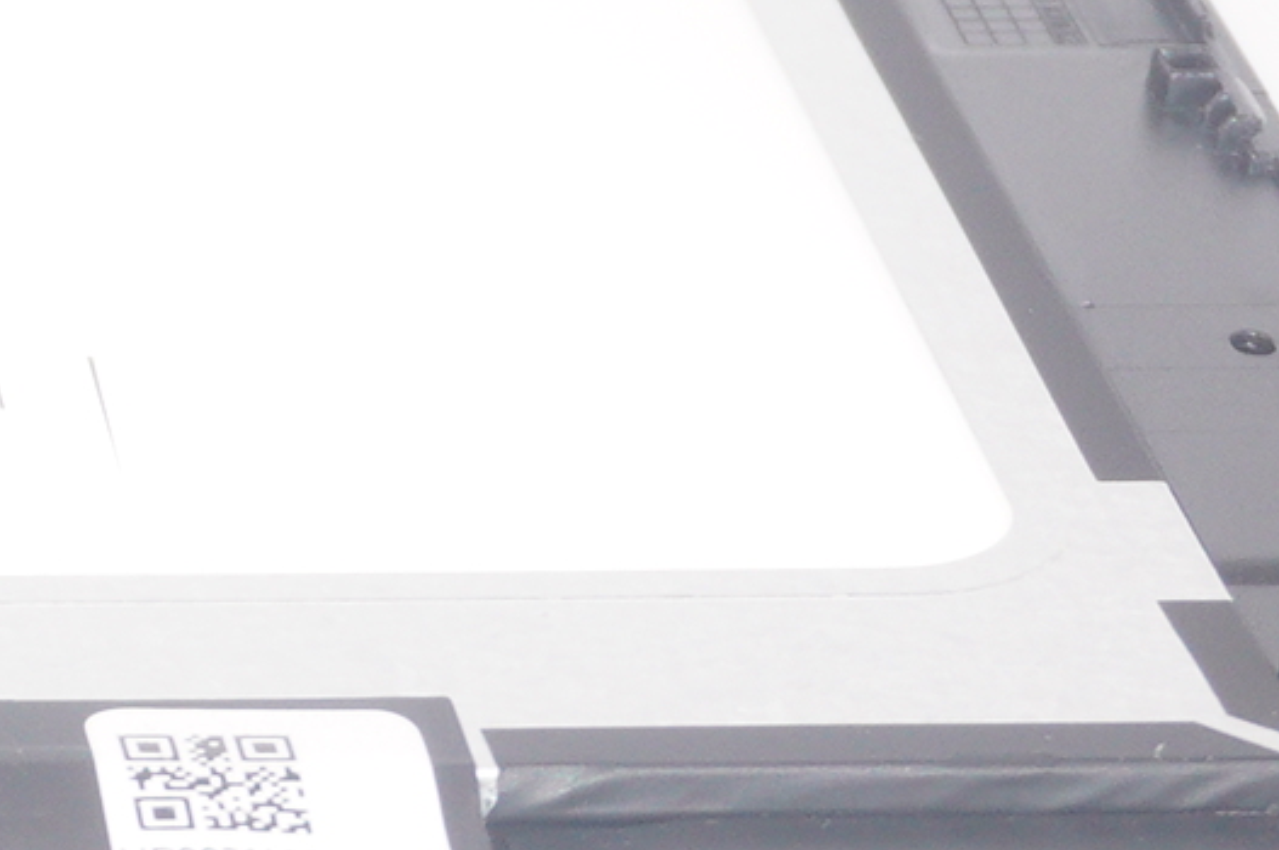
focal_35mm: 274
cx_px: -1684
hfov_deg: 7.1
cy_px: 345
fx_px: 9722
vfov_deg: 5.0
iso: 320
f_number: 6.3
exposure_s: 1/160
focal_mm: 32
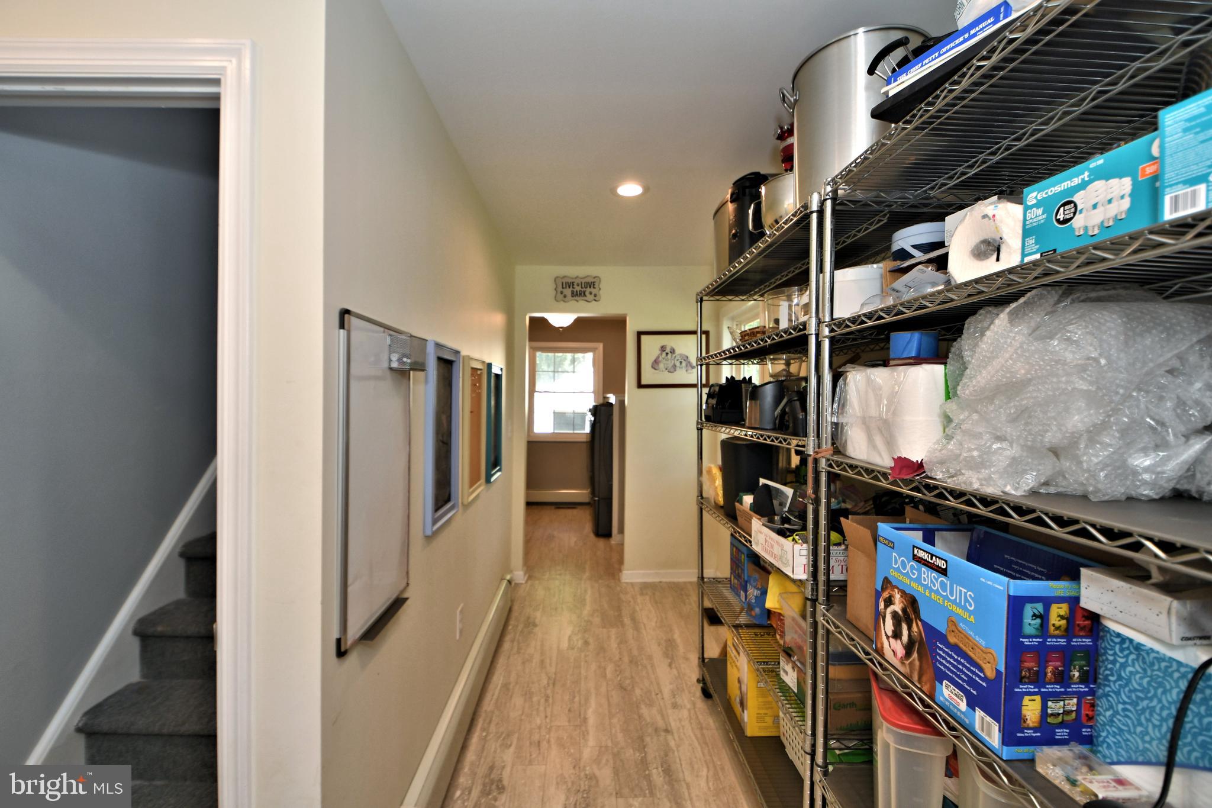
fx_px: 505
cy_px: 404
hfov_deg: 100.4
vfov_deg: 77.3
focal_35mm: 15
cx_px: 606
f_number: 4.5
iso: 250
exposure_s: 1/60
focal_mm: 10
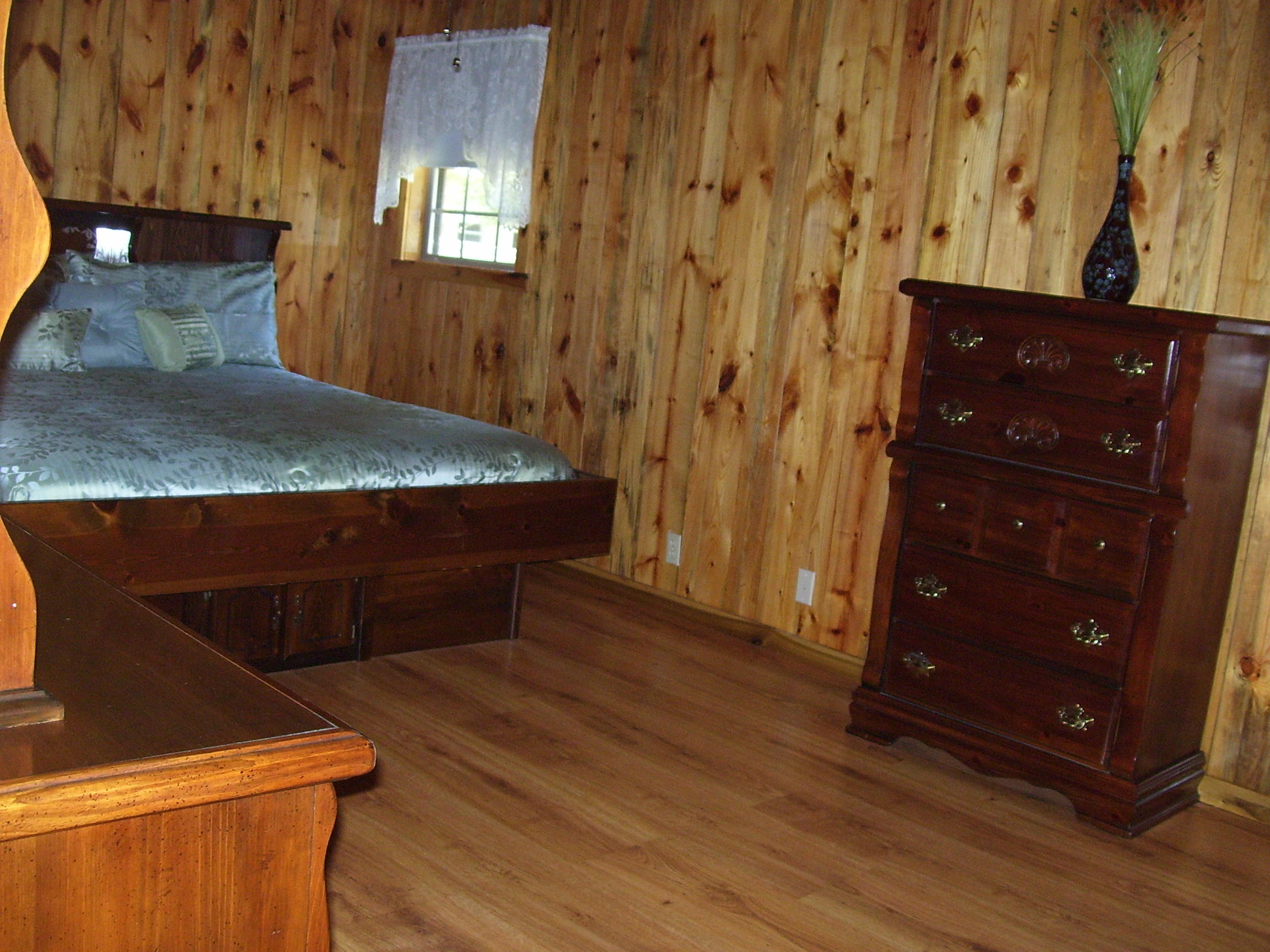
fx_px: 1321
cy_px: 476
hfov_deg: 51.4
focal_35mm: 36
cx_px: 635
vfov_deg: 39.7
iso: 200
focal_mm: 6
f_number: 2.7
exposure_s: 1/60
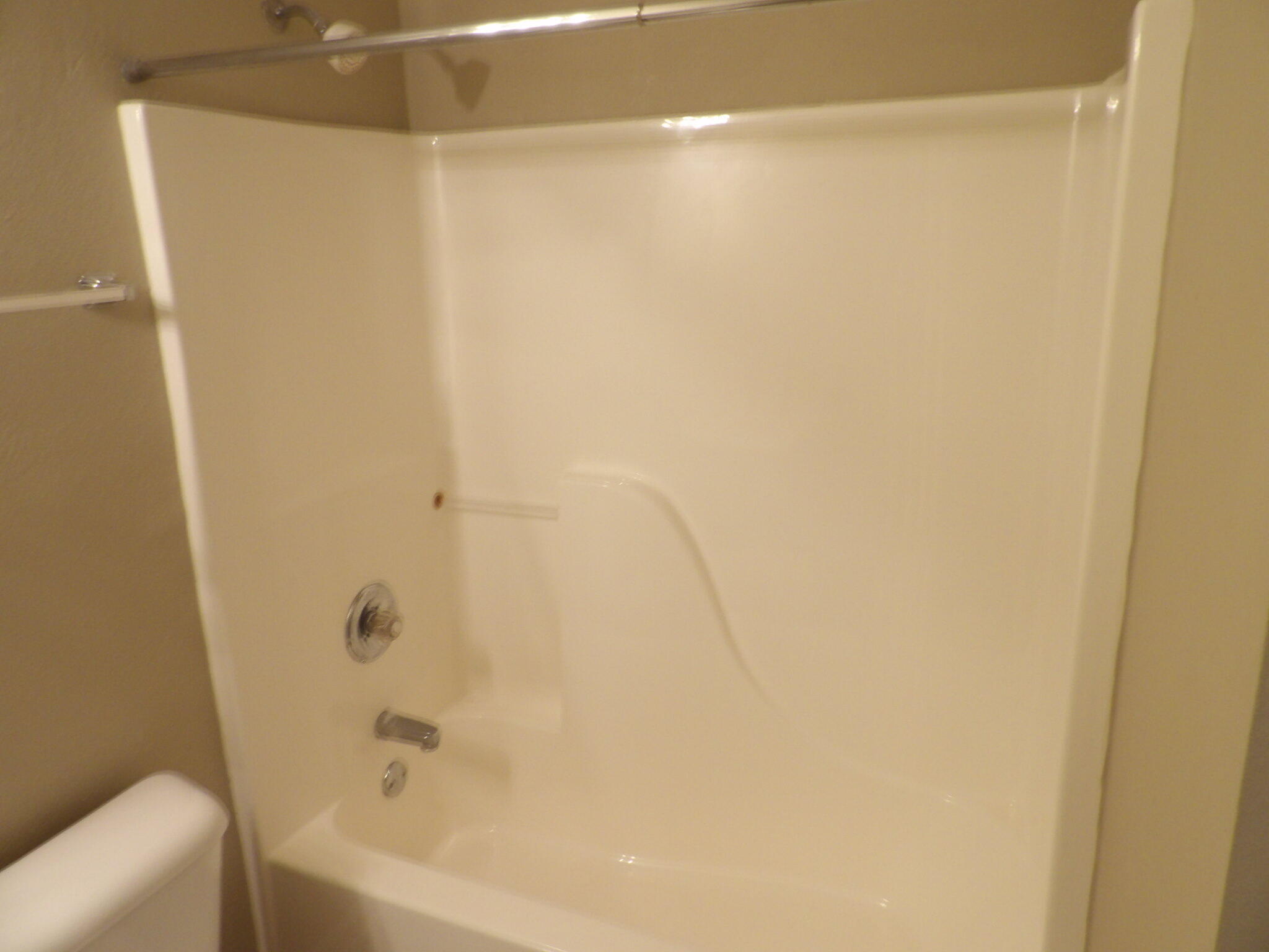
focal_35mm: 24
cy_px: 476
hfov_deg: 71.6
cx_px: 634
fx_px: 880
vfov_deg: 56.8
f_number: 3.2
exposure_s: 1/17
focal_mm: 4.3
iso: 206
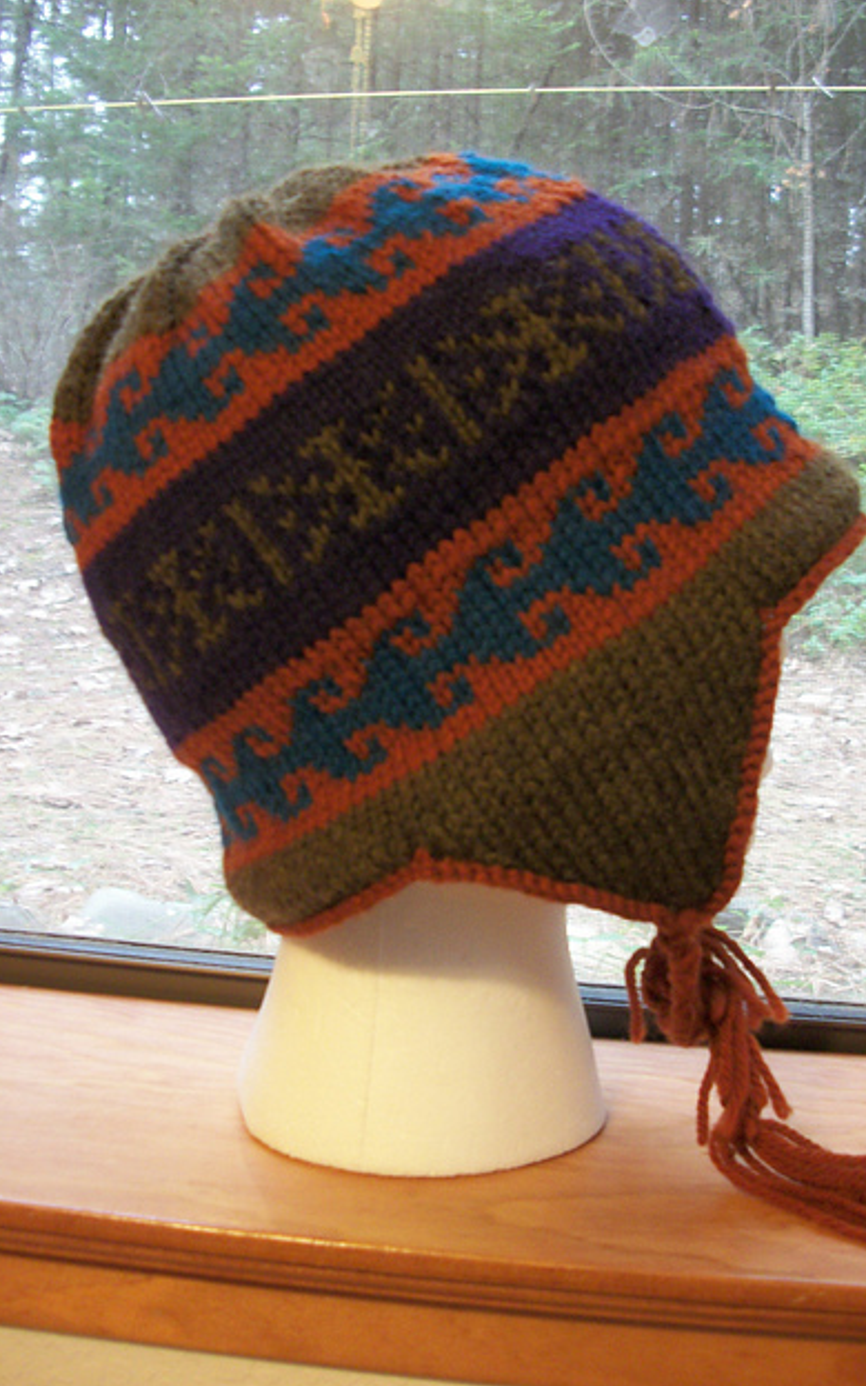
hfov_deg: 33.6
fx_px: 1435
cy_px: 677
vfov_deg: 51.5
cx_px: 445
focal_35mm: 38
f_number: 3.1
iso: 176
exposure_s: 1/8
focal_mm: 6.3
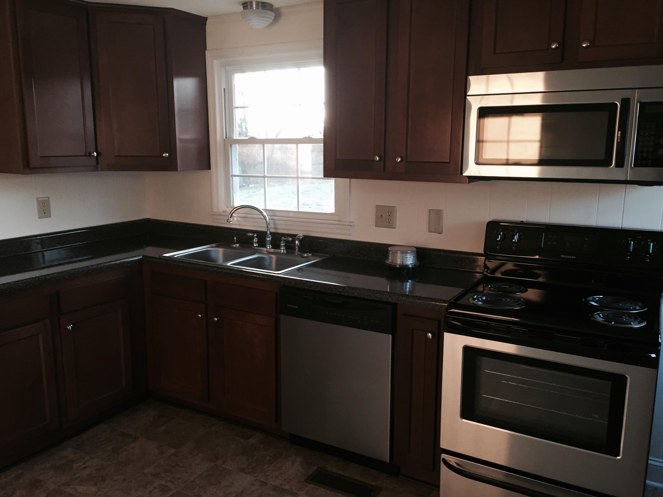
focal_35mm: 29
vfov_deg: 48.2
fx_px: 555
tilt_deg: -8.5
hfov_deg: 61.7
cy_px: 248
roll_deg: +0.8
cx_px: 332
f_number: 2.2
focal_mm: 4.15
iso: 100
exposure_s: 1/30
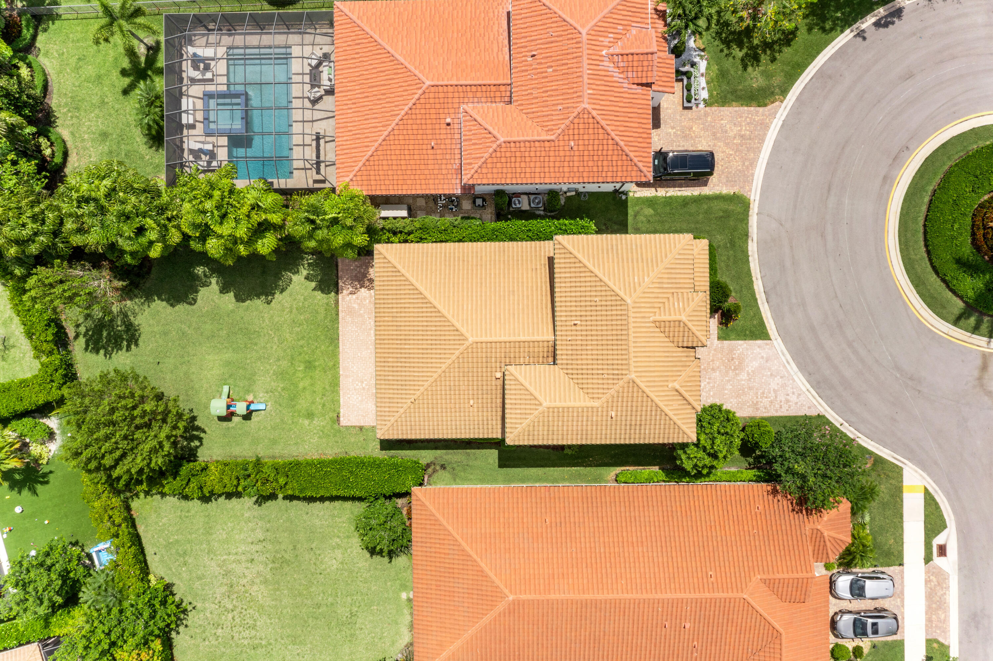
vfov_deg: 46.4
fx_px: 772
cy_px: 330
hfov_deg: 65.5
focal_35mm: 28
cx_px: 496
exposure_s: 1/320
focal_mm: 10.26
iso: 100
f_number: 8
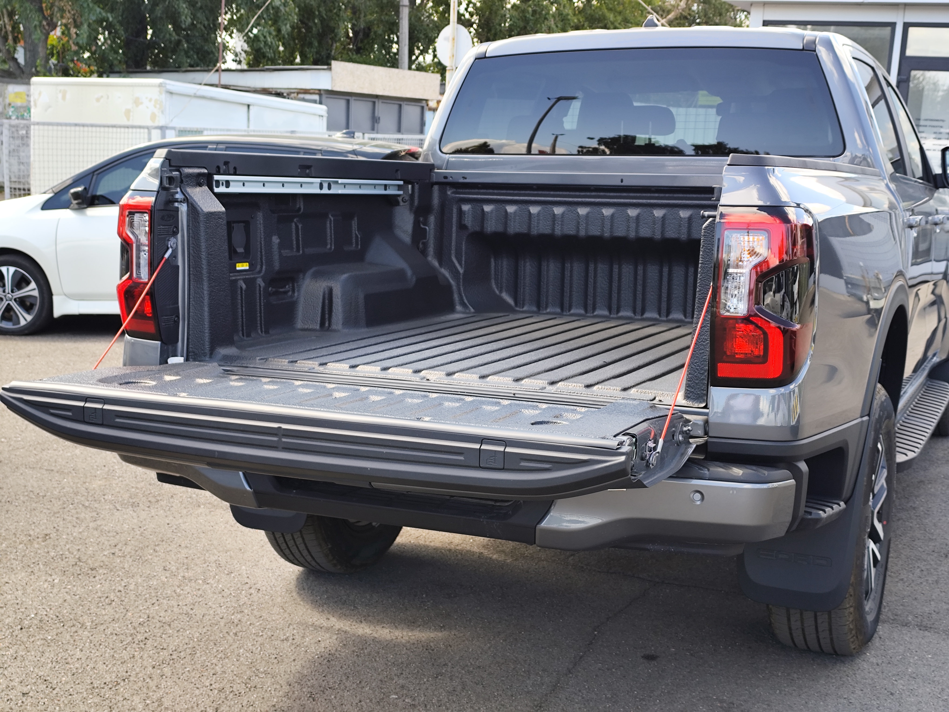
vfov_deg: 31.5
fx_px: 1261
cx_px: 474
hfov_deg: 41.2
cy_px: 356
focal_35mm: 46
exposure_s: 1/172
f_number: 1.65
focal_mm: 6.19
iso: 50
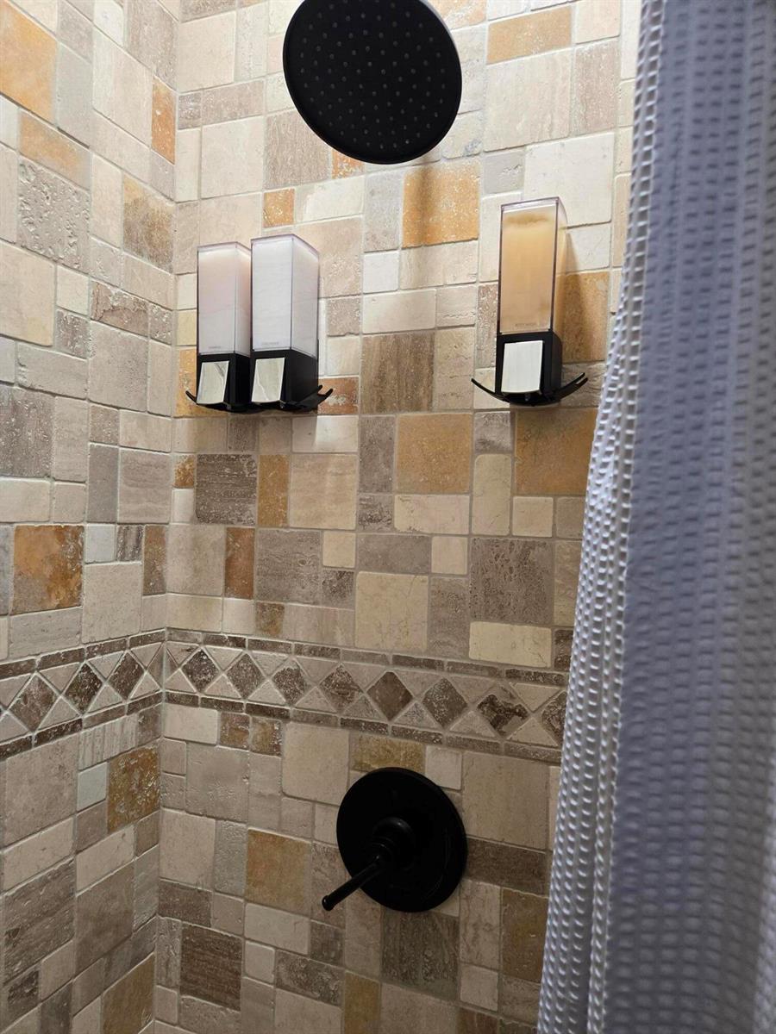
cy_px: 517
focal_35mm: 23
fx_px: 687
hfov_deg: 58.9
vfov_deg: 73.9
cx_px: 388
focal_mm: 5.4
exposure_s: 1/55.3
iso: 125
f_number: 1.8
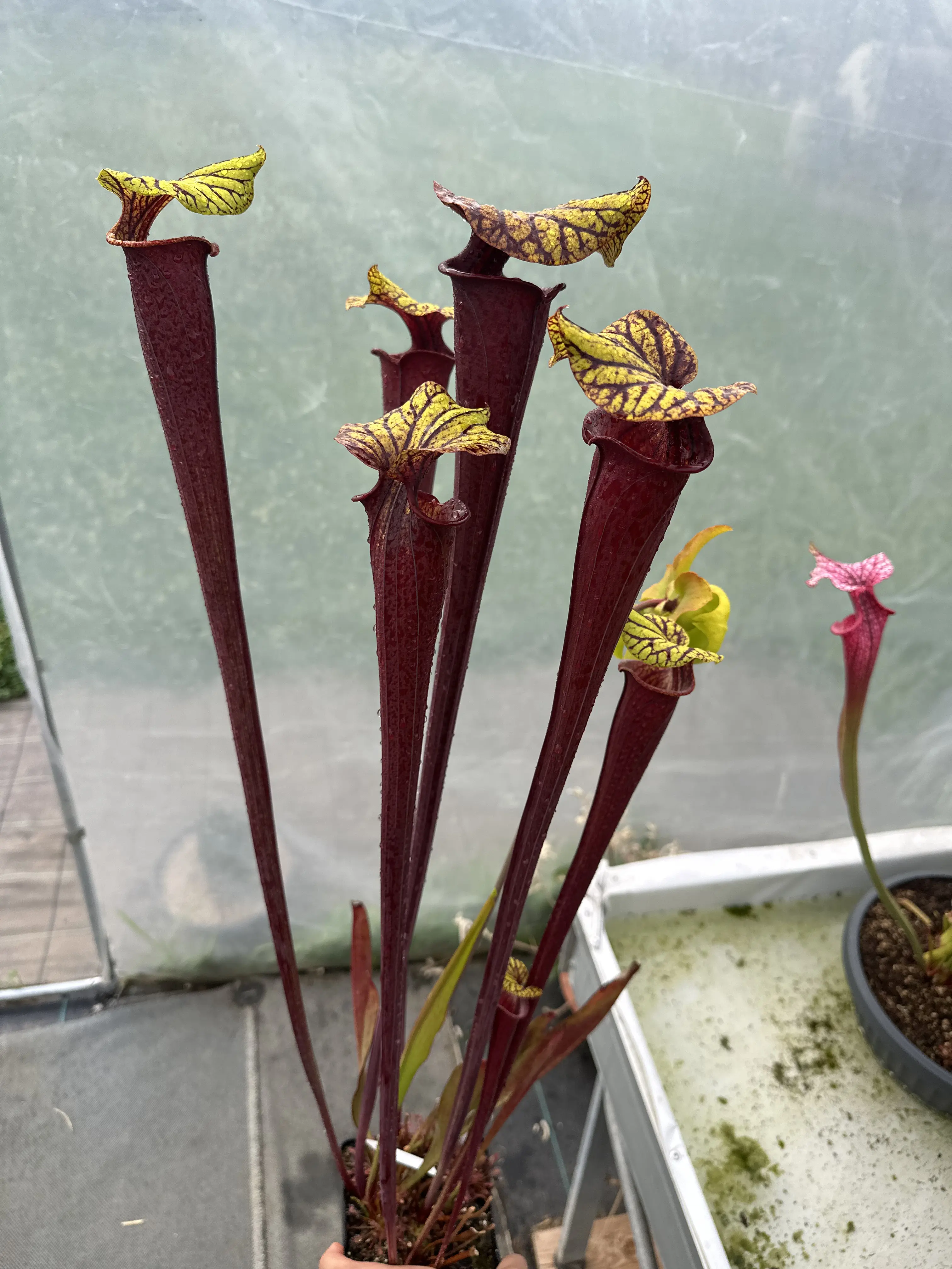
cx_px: 476
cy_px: 634
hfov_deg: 56.8
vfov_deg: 71.6
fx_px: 880
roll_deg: -3.7
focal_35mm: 24
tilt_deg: -35.1
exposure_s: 1/634
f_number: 1.78
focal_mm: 6.86
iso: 80
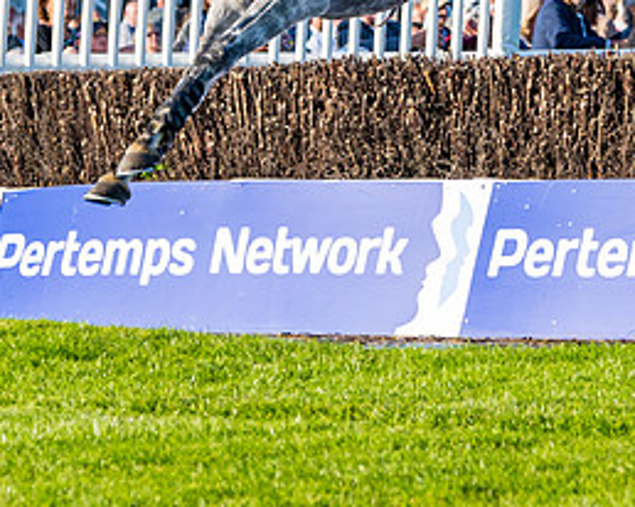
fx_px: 6742
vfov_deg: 4.3
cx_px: 354
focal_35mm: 359
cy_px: -85
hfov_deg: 5.4
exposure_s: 1/1250
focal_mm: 98
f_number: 4
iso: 200
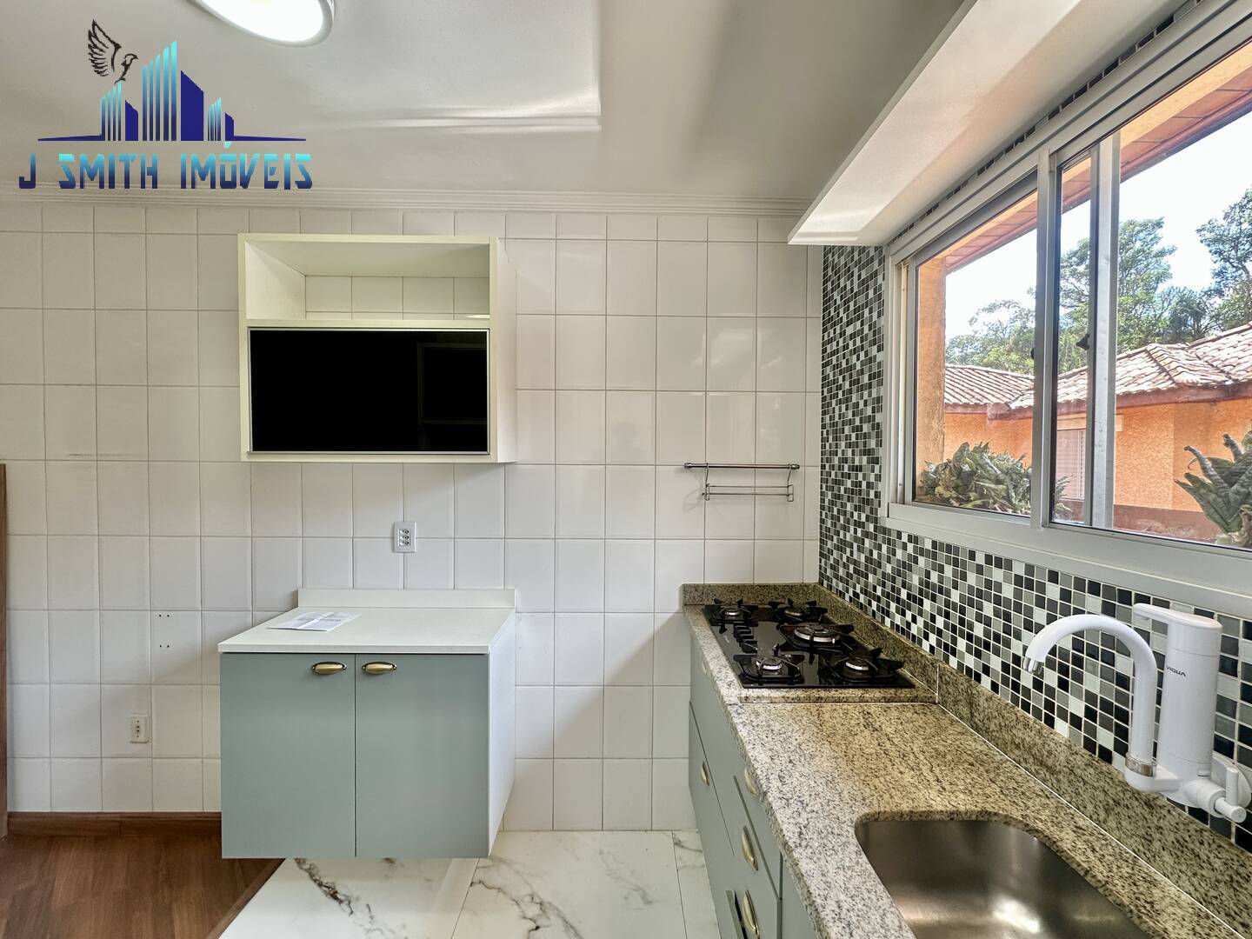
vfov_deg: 85.7
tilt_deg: -0.9
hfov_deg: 102.1
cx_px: 626
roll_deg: -0.6
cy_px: 470
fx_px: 506
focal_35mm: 14
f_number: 2.2
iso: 50
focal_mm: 2.22
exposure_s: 1/99
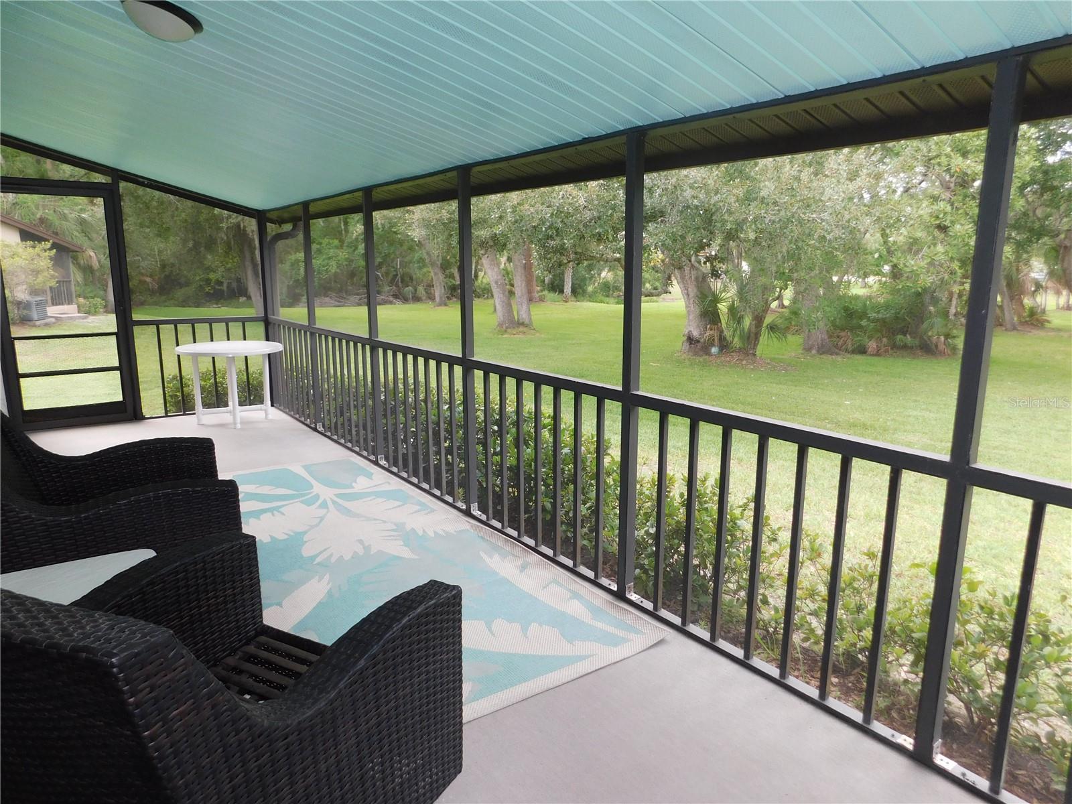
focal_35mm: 23
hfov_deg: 73.9
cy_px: 402
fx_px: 712
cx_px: 536
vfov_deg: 58.9
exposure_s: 1/60
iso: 125
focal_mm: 4
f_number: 3
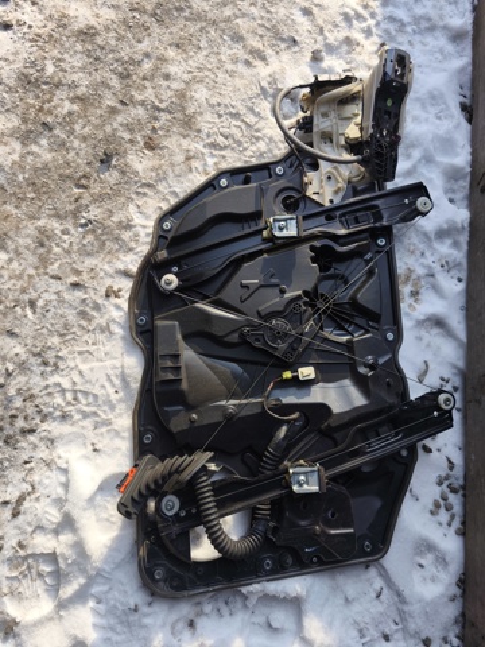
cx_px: 242
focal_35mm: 23
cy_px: 324
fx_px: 430
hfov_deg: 58.9
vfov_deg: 73.9
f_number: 1.7
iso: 80
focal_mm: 5.35
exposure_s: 1/497
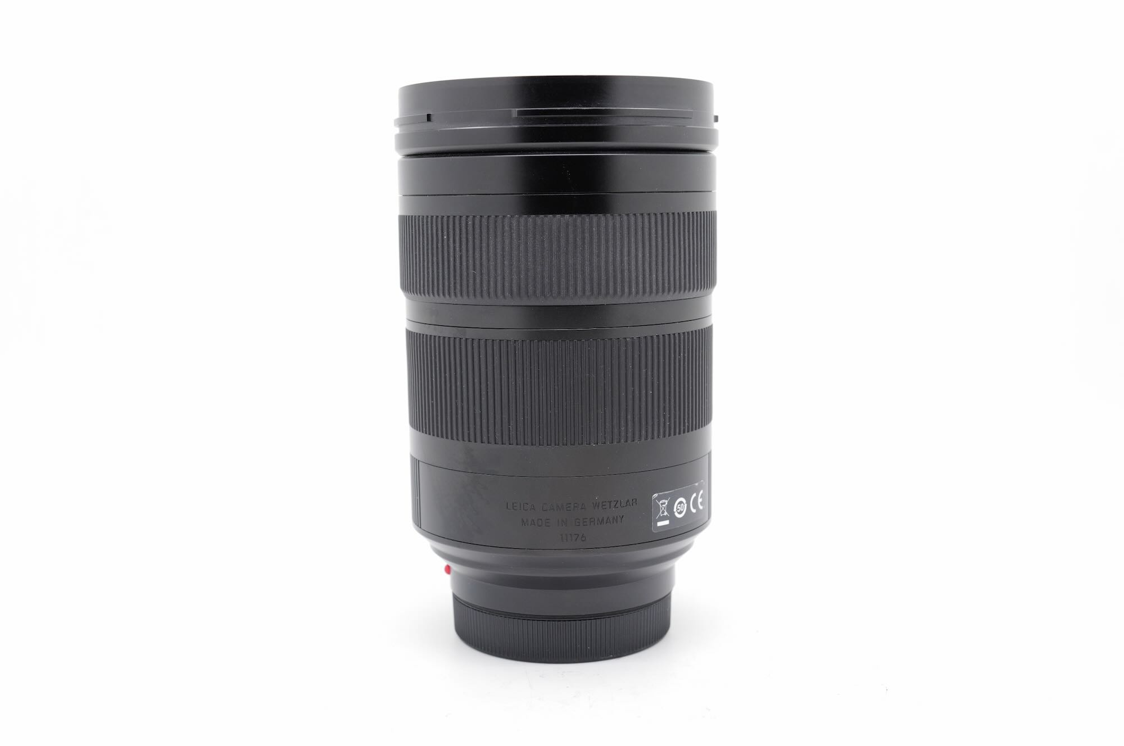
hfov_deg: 45.5
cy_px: 373
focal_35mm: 43
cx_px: 562
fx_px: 1341
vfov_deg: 31.1
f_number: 9
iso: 800
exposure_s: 1/60
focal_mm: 43
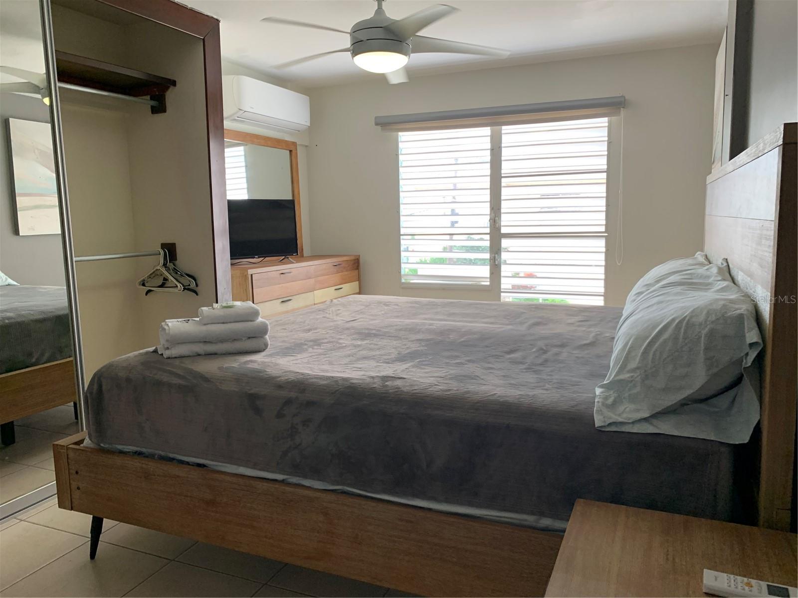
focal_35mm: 26
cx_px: 399
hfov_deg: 67.3
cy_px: 299
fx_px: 599
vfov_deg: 53.1
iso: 100
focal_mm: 4.25
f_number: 1.8
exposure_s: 1/95
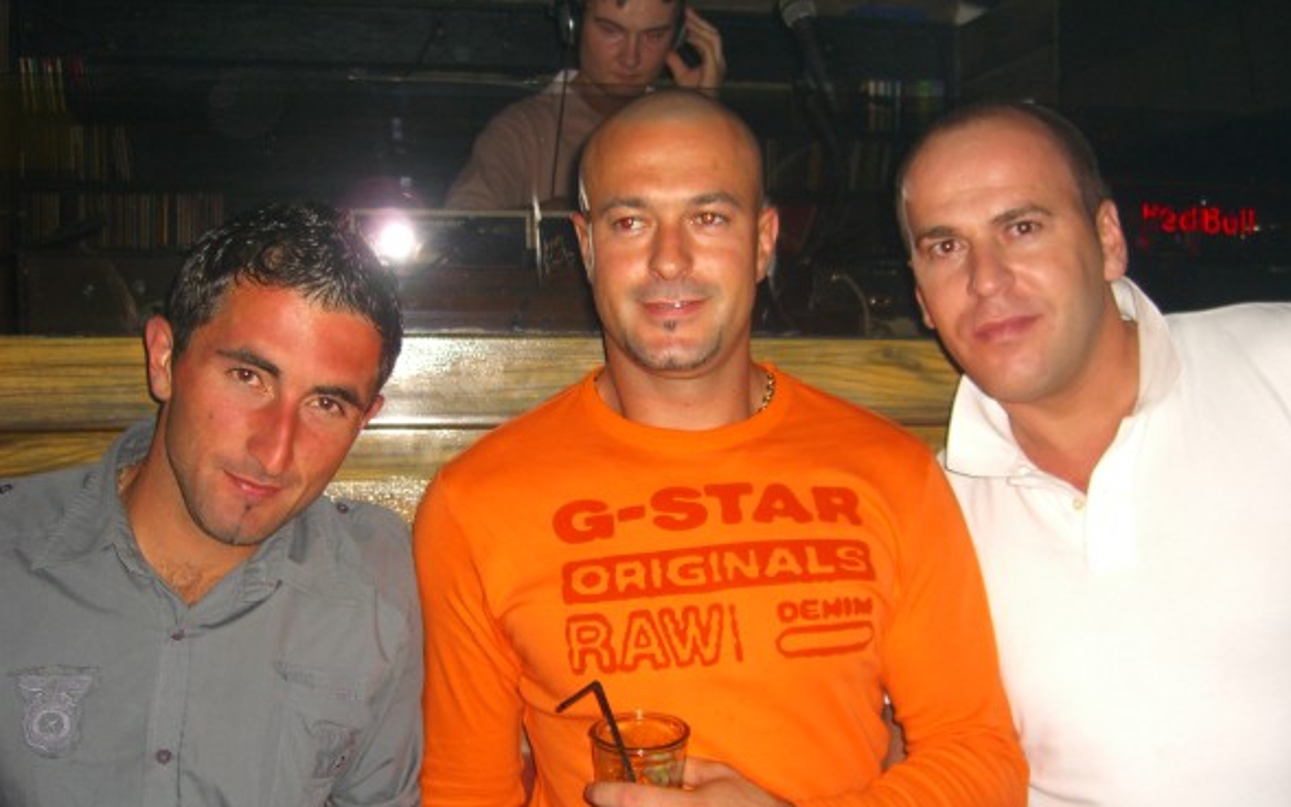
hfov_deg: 48.2
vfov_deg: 31.1
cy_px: 491
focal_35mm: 41
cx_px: 653
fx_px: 1442
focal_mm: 7.9
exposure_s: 1/60
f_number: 2.8
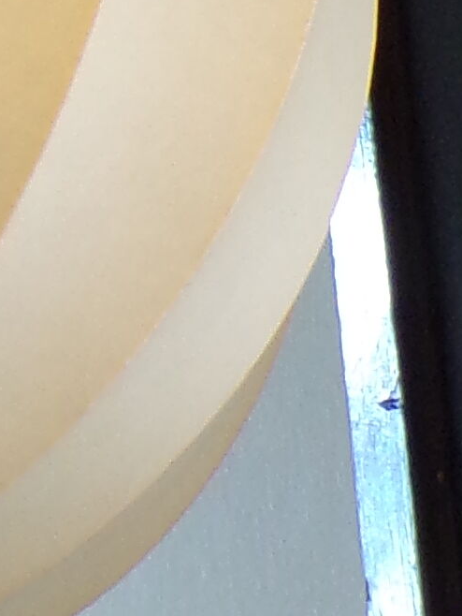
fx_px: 4606
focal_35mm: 259
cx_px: -469
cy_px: -66
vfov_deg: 7.6
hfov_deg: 5.6
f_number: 3.3
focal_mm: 6.6
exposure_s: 1/34
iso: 169
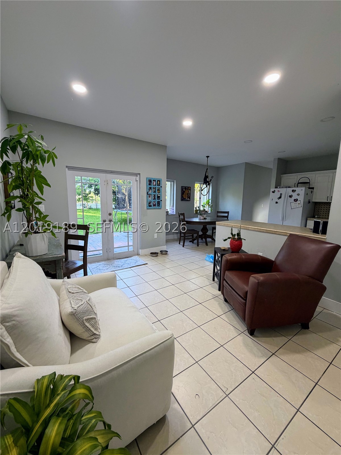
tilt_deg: -8.1
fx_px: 184
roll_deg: -1.3
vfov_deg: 102.1
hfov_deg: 85.7
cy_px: 228
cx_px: 170
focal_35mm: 14
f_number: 2.2
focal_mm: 2.22
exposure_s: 1/60
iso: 200
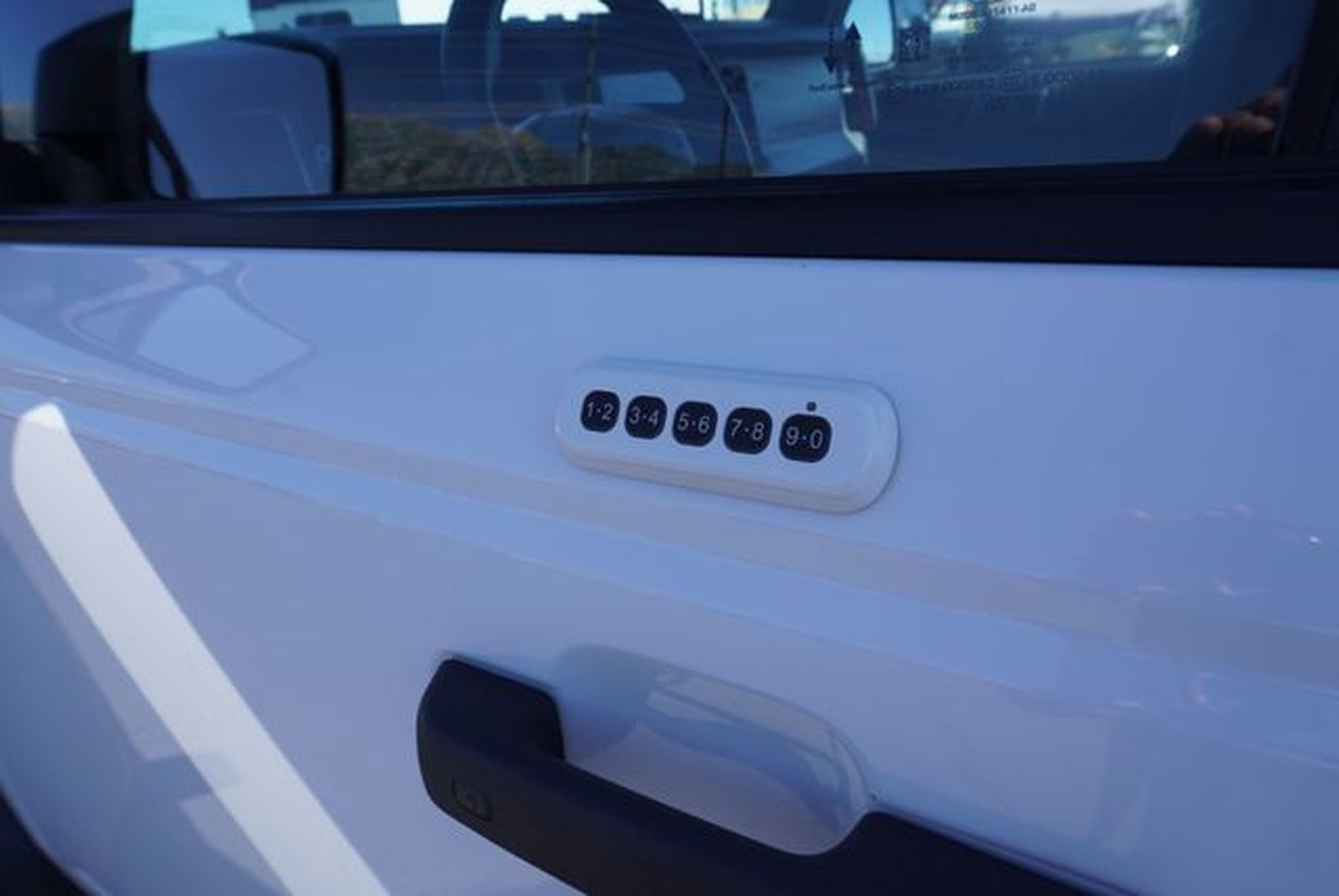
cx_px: 670
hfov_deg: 73.7
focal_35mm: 24
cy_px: 448
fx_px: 893
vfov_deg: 53.2
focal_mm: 16
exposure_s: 1/125
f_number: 8
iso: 100
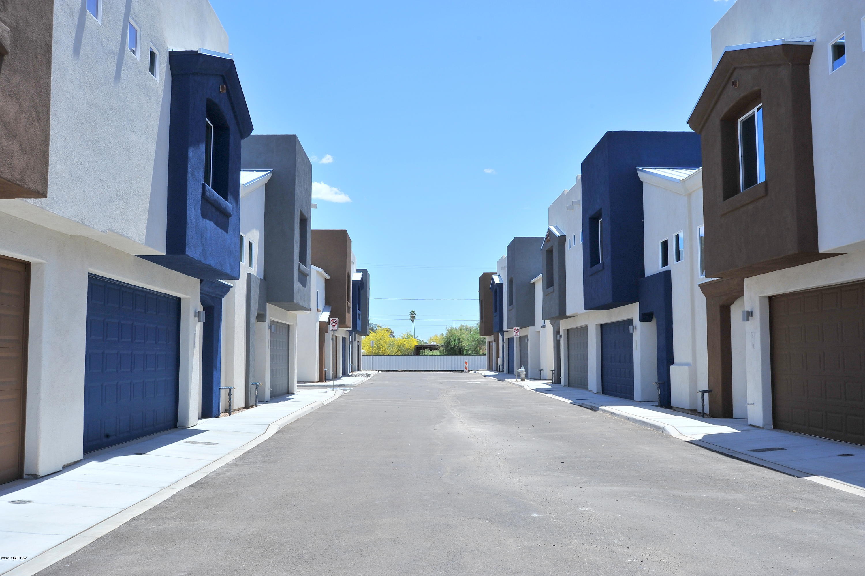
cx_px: 432
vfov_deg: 37.8
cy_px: 288
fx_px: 840
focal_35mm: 35
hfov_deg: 54.5
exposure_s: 1/320
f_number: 11
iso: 320
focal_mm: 35
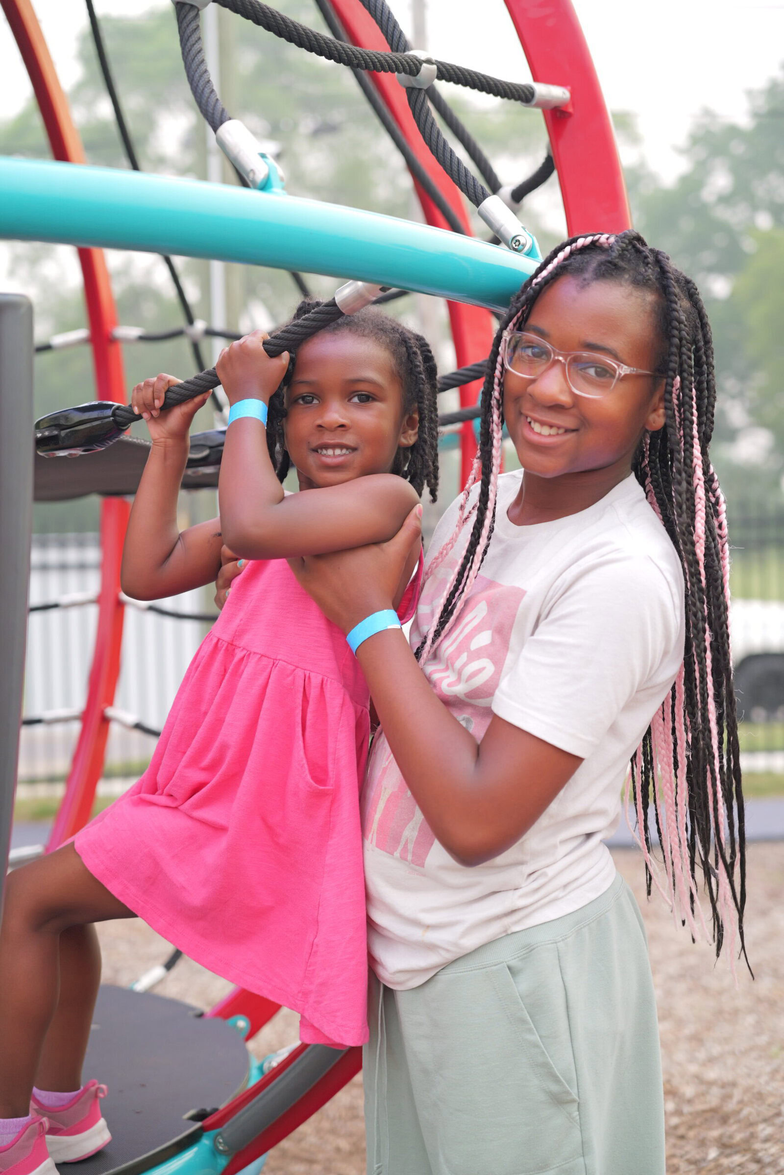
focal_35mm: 49
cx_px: 392
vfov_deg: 40.3
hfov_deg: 27.5
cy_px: 588
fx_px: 1601
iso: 1600
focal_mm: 49
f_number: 2.8
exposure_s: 1/60
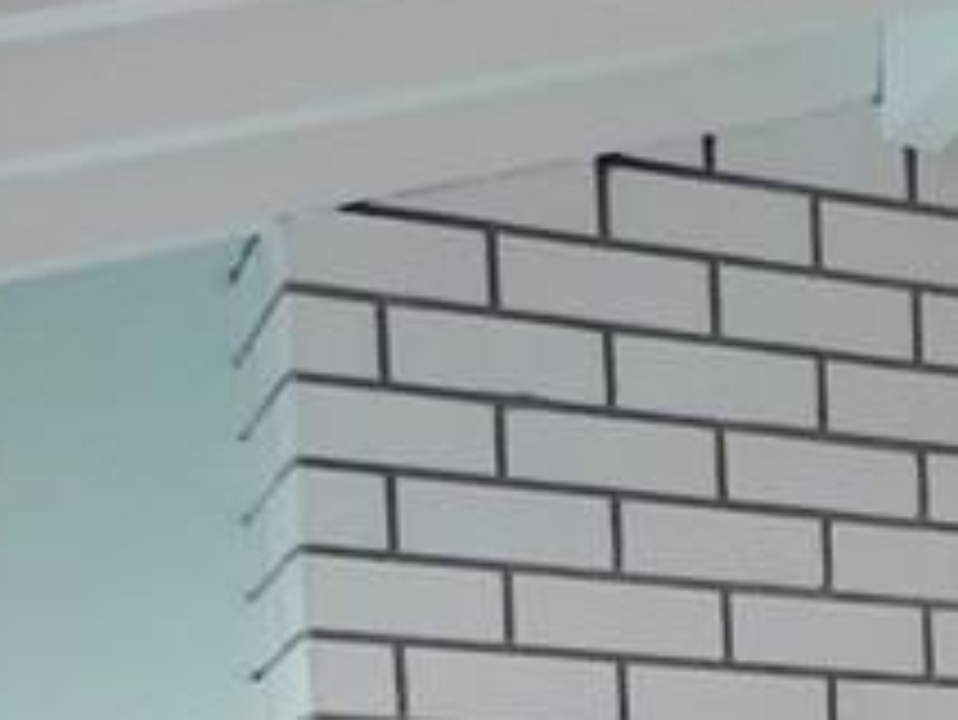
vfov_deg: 10.7
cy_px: 1701
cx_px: 1664
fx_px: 3323
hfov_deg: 14.6
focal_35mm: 120
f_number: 3.5
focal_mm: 4.5
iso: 160
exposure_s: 1/40
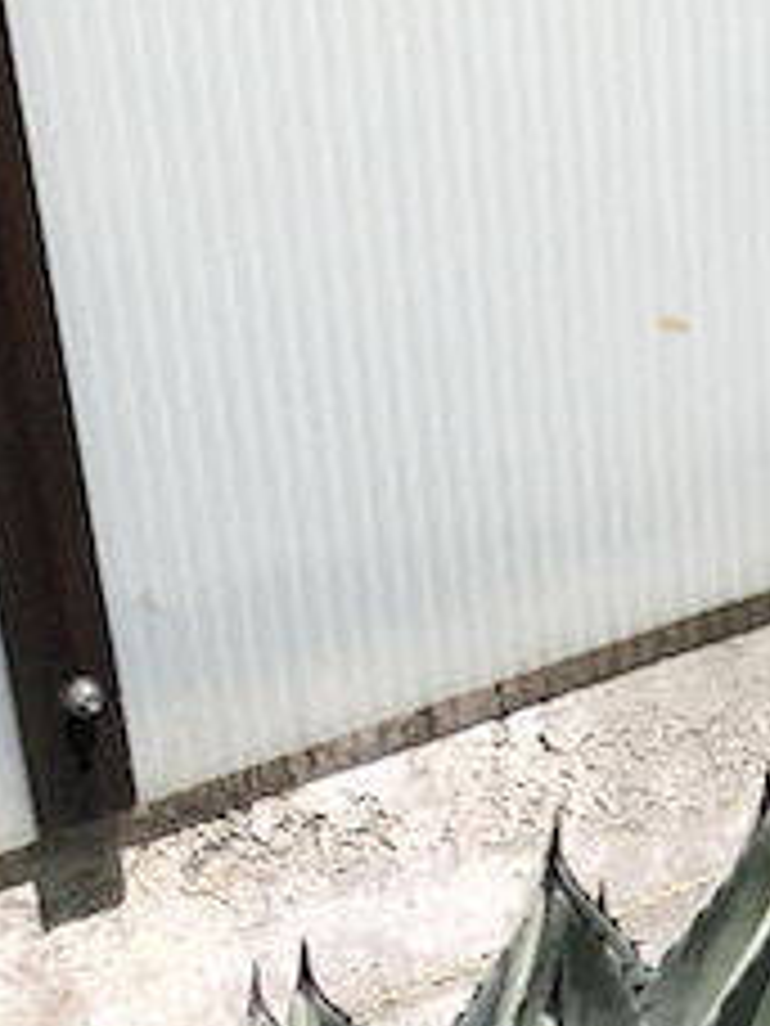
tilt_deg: -42.8
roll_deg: -0.8
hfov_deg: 11.9
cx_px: 811
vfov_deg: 13.7
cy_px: 2016
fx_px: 3648
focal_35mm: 123
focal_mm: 3.99
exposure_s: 1/2433
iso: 20
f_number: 1.8
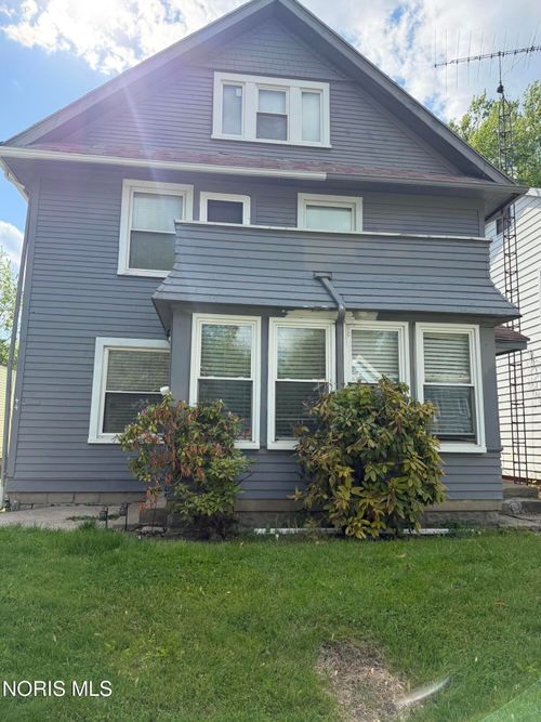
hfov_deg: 56.8
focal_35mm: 24
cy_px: 361
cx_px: 270
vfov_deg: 71.6
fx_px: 500
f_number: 1.78
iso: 100
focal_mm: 6.76
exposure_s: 1/2445
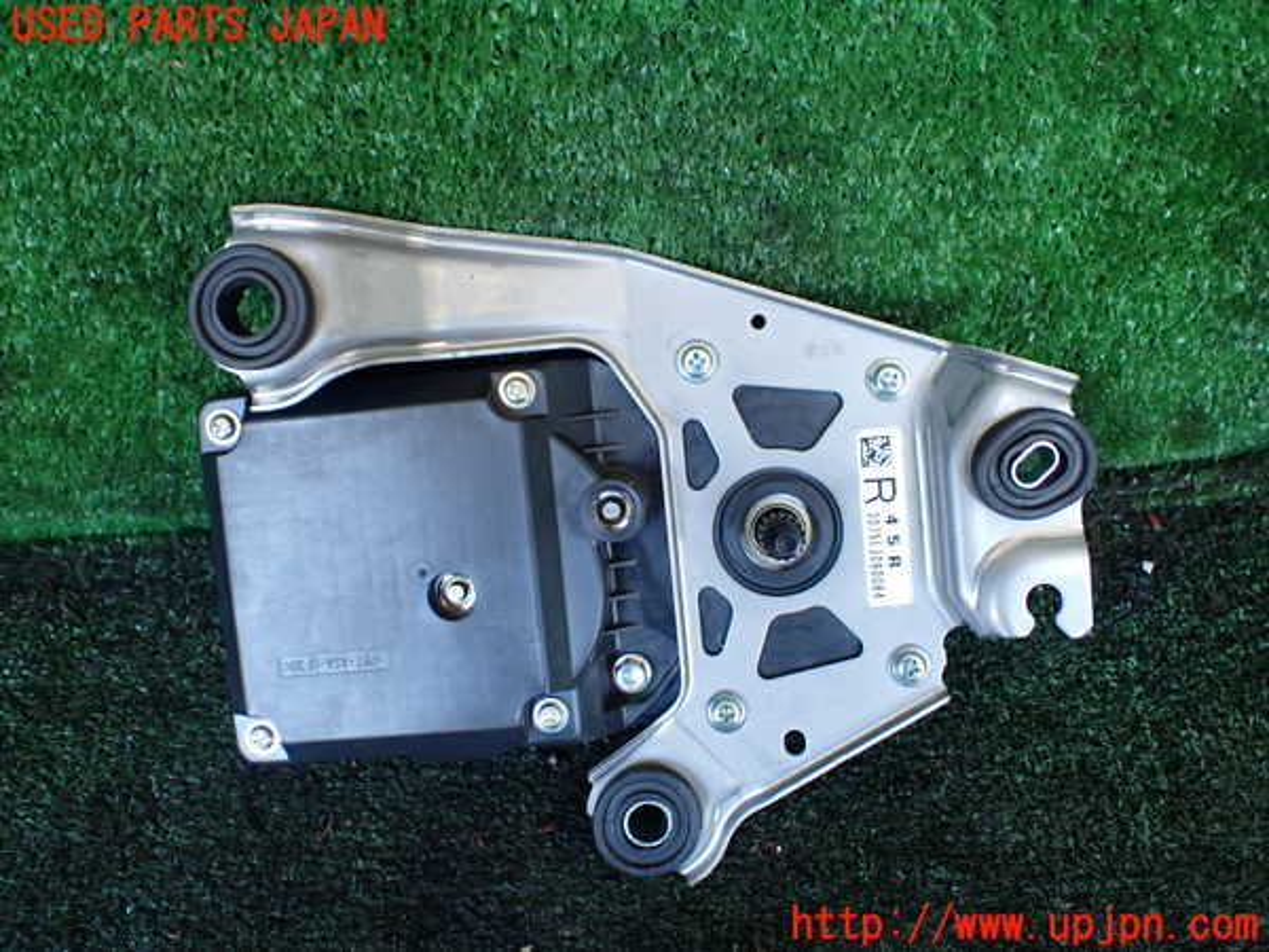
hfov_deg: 60.0
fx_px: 1100
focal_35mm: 30
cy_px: 476
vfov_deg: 46.8
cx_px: 634
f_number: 2.3
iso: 320
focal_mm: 5.4
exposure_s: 1/125
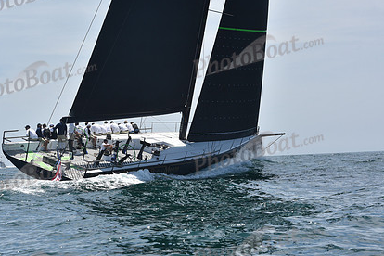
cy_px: 115
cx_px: 146
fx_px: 1045
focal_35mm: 98
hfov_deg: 20.8
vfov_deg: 14.0
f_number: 10
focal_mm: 70
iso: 250
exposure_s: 1/800
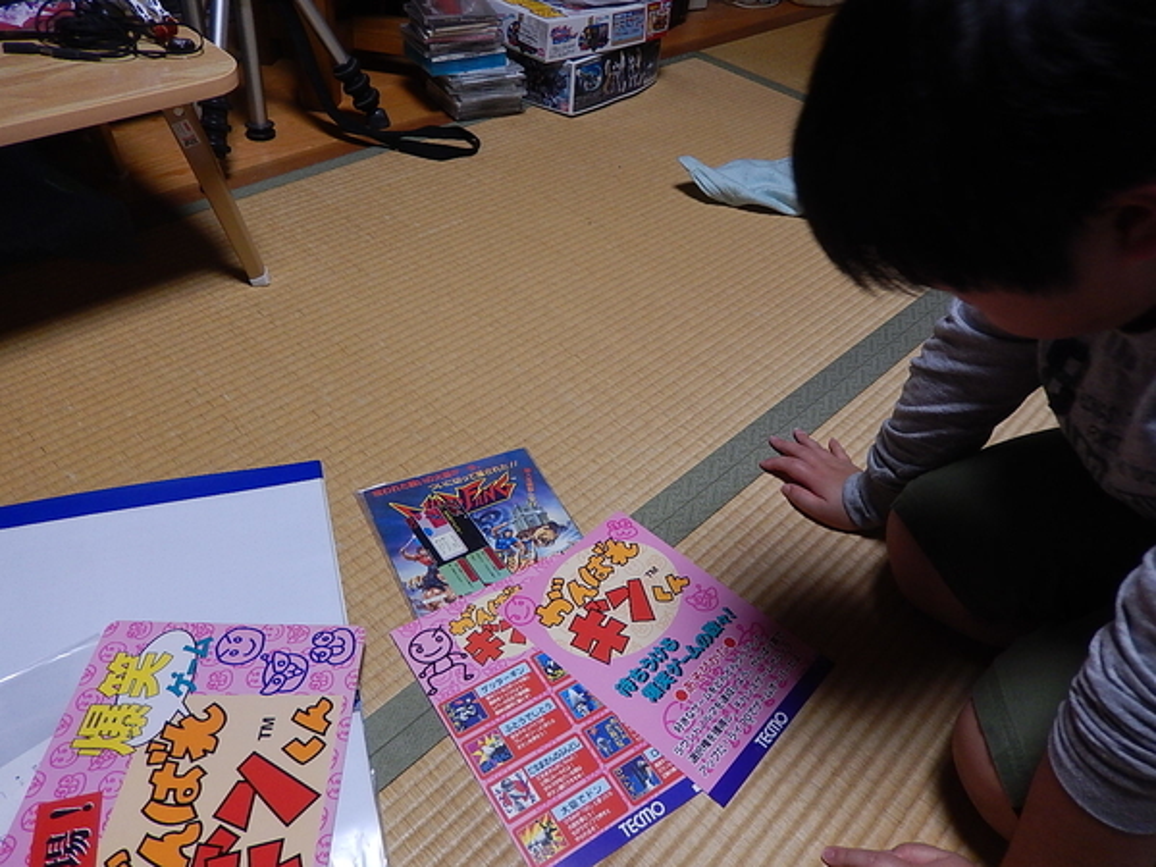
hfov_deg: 69.4
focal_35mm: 25
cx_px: 578
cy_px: 434
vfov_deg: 54.9
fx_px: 835
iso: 250
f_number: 3.4
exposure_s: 1/30
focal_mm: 4.5
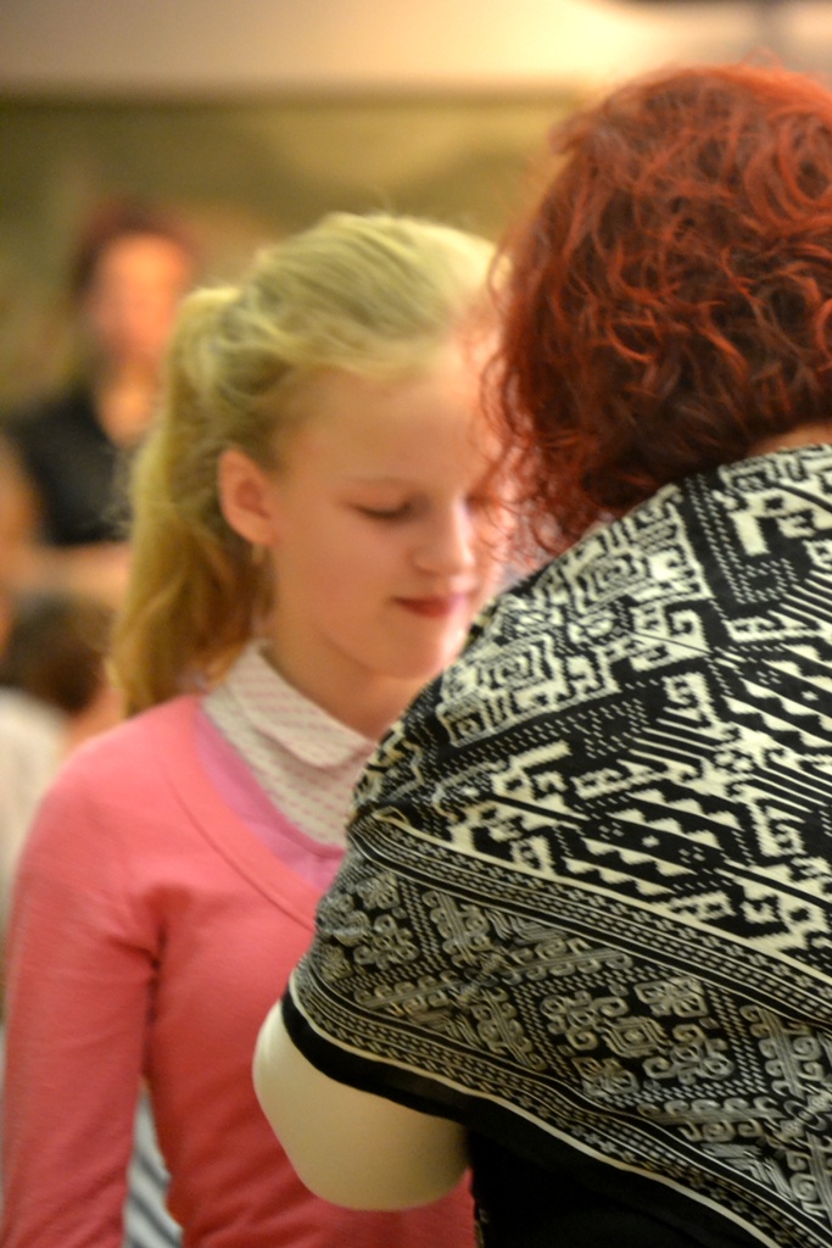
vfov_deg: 7.4
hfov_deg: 5.0
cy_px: 624
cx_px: 416
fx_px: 9616
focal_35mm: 278
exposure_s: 1/25
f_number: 5.6
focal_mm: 185
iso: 3200
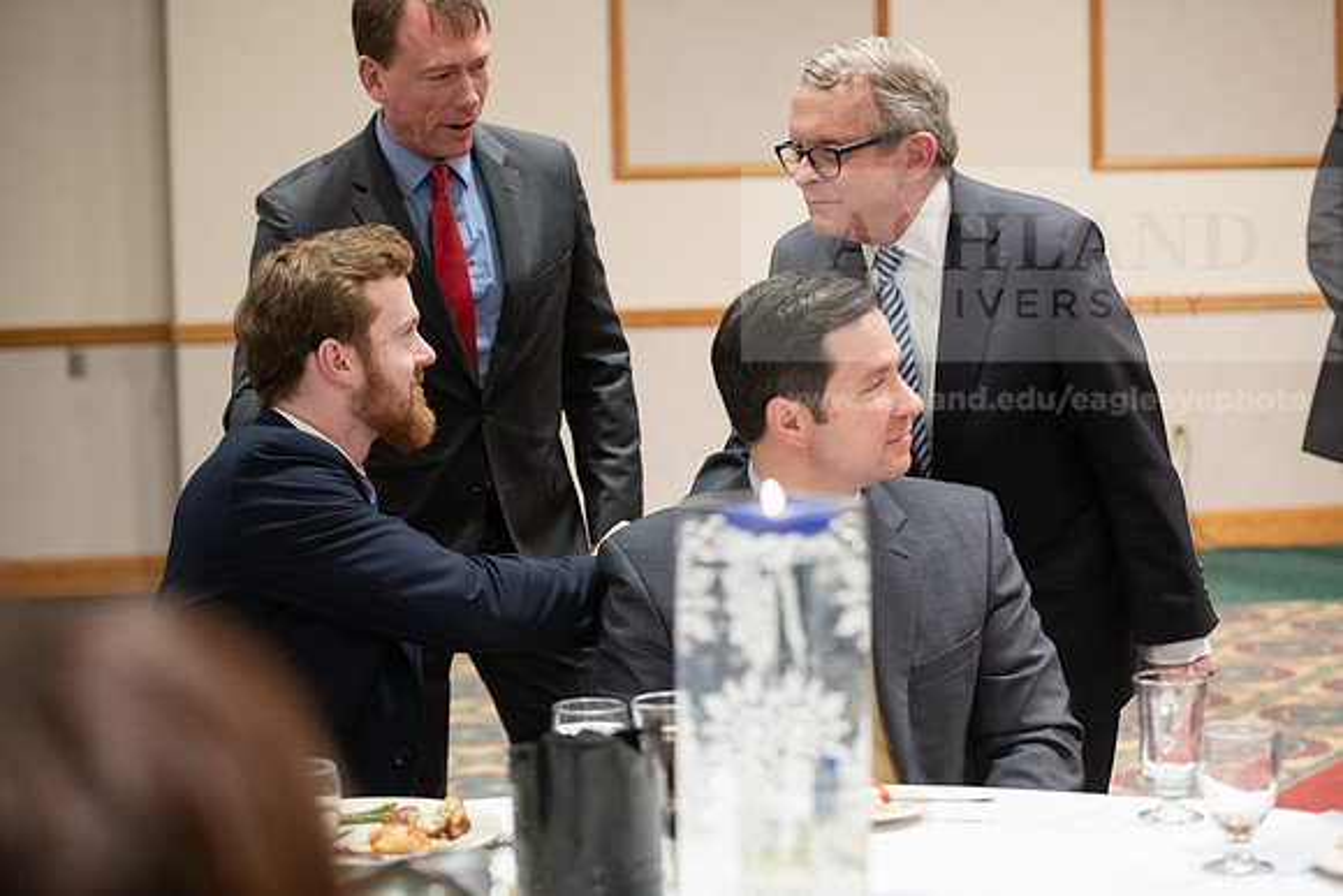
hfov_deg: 28.8
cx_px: 672
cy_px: 448
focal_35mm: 70
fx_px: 2612
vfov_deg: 19.5
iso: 3200
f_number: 3.2
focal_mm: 70
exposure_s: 1/200
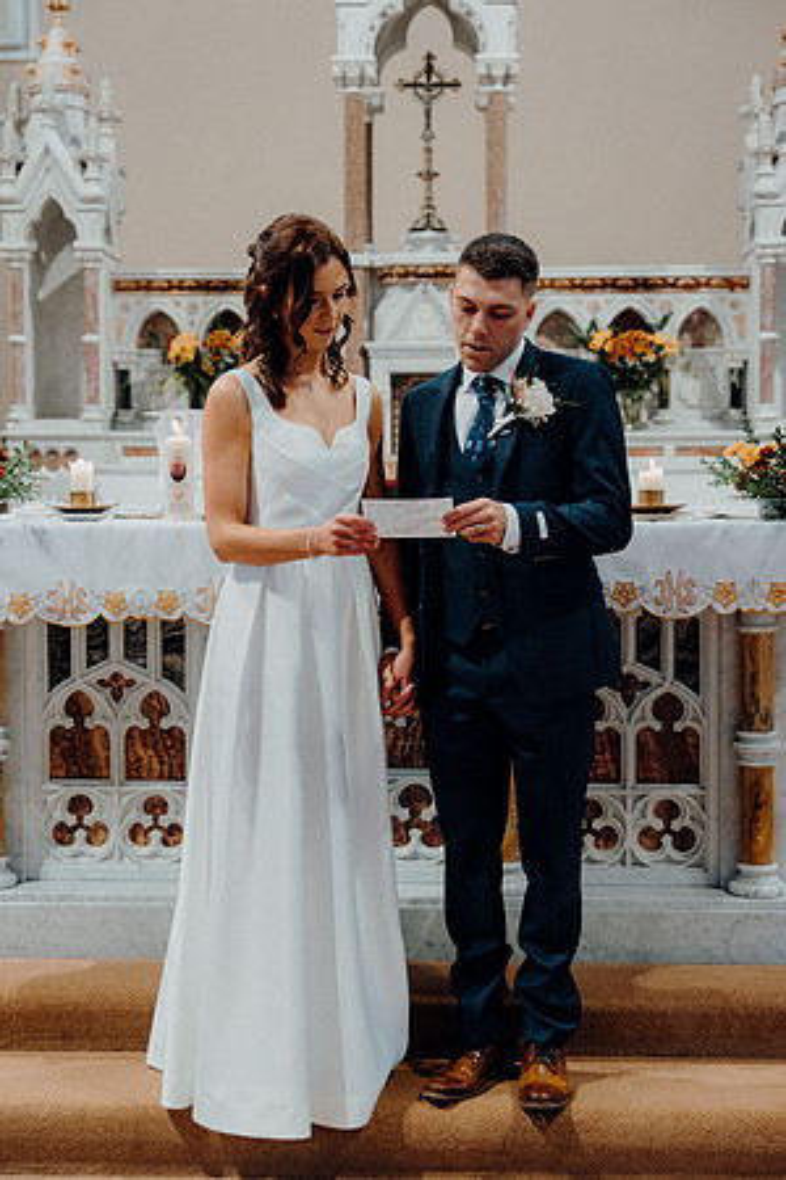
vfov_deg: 37.5
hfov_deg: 25.5
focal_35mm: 53
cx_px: 393
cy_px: 590
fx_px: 1736
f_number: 3.5
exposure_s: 1/160
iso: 2500
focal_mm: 53
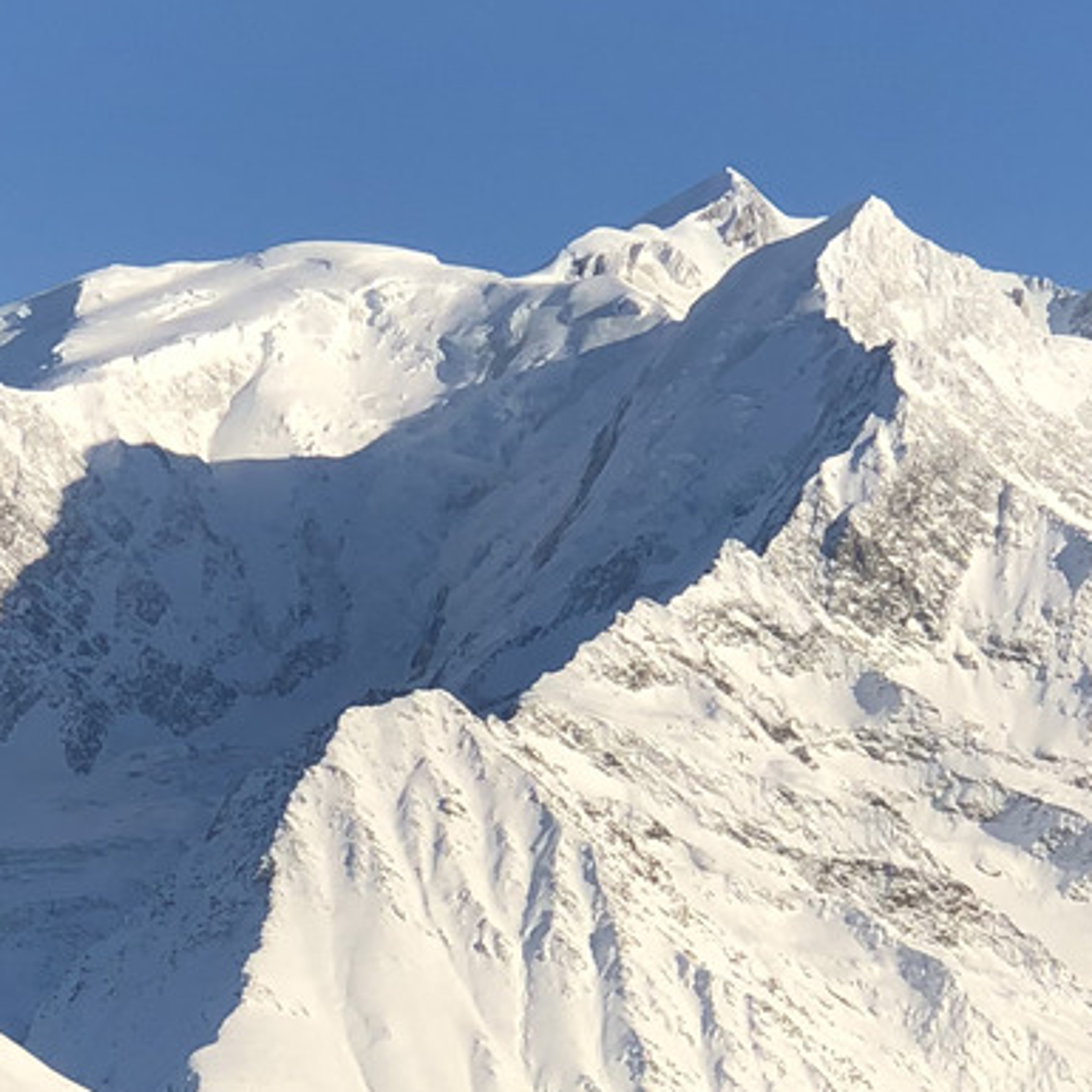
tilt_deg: +5.2
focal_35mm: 191
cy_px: 996
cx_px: 108
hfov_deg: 9.1
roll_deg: +0.8
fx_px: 6817
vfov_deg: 9.1
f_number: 2.4
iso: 16
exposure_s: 1/1312
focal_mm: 6
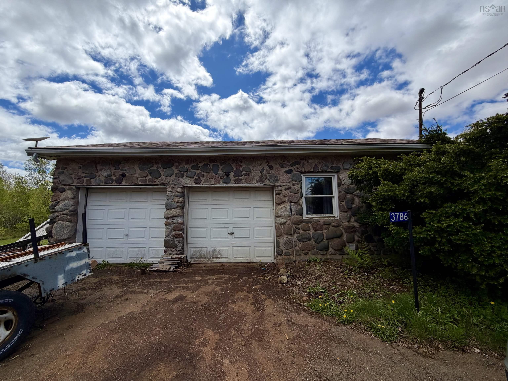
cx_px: 254
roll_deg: +1.1
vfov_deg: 85.7
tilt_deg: +7.4
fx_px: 205
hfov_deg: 102.1
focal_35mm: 14
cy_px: 190
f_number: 2.2
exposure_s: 1/1399
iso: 20
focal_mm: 2.22
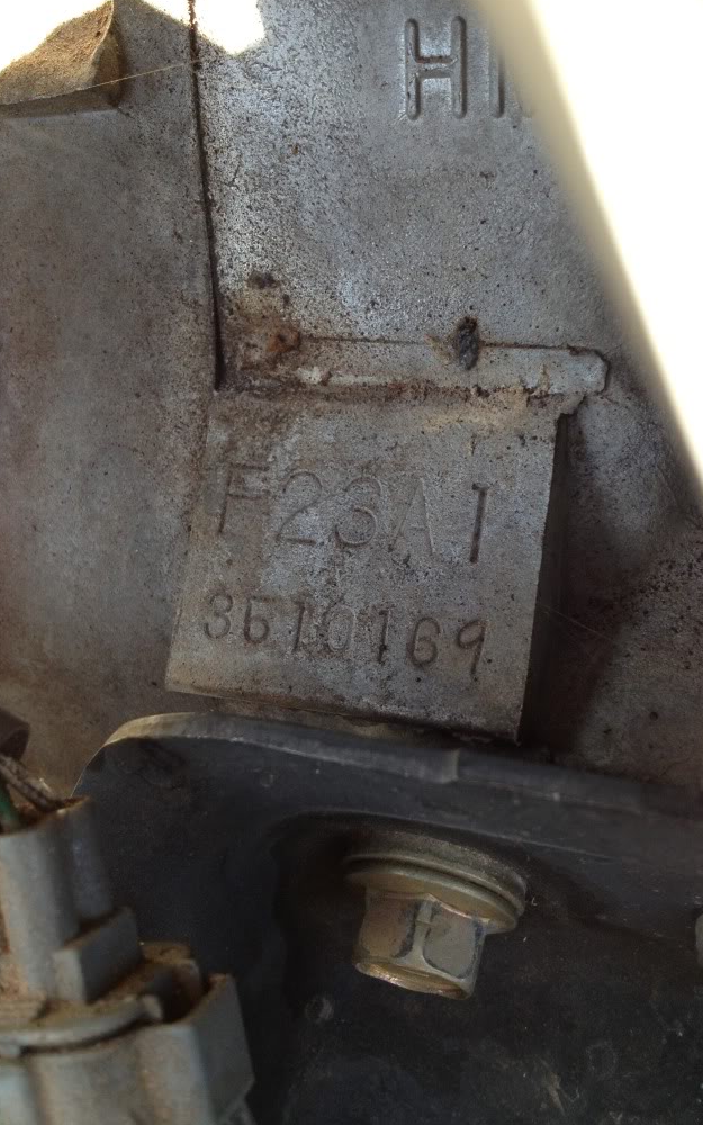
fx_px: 1165
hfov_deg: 33.6
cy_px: 568
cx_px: 388
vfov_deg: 51.5
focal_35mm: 38
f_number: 2.4
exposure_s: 1/60
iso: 64
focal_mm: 4.3
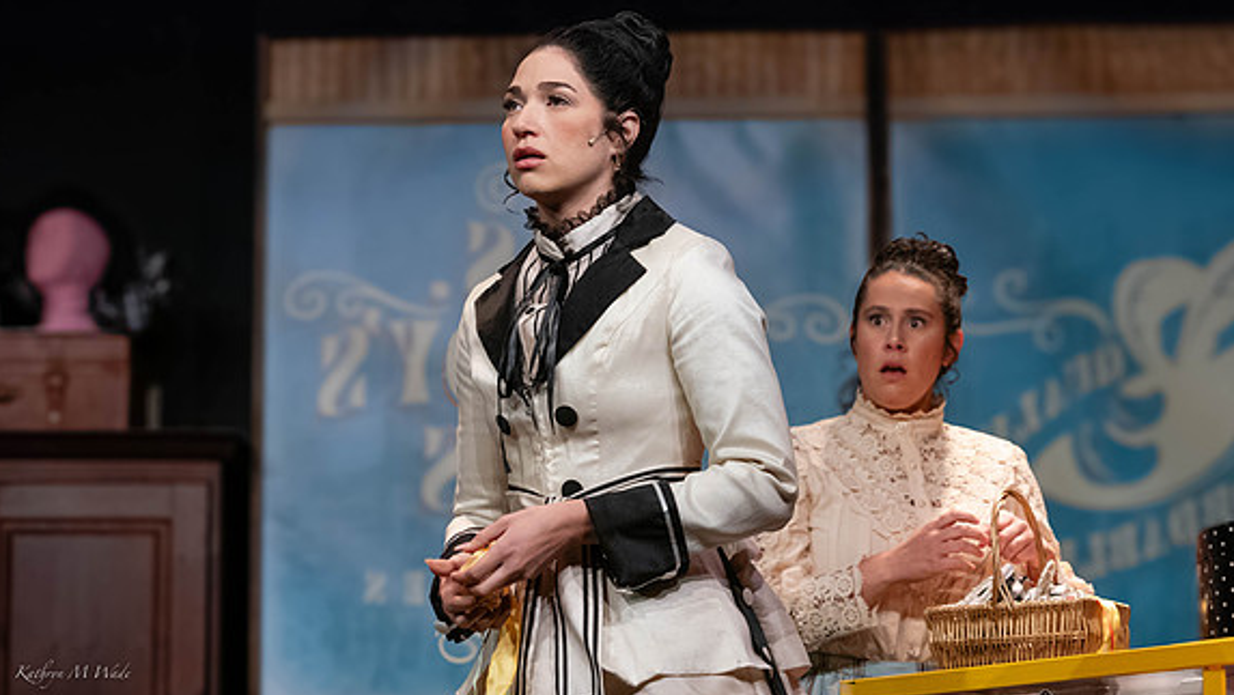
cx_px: 618
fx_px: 4059
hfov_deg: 17.3
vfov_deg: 9.8
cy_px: 307
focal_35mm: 124
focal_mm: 117
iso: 4000
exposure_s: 1/400
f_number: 6.3
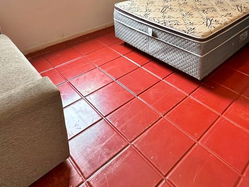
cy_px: 9
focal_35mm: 31
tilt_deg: -19.1
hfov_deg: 57.0
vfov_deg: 40.9
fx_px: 223
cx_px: 167
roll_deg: -0.9
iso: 250
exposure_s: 1/60
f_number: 2.2
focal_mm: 2.22
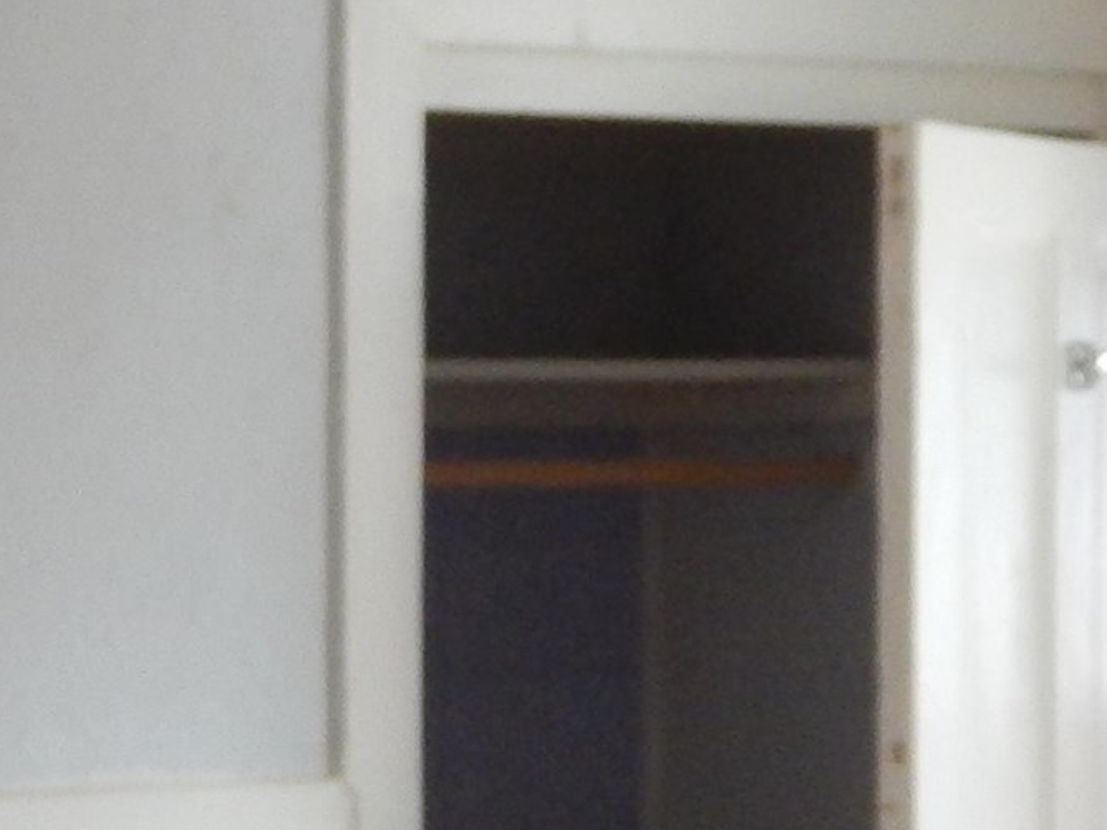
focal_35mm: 115
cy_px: 746
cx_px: -275
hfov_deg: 16.3
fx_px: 3678
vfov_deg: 12.8
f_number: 3.4
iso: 400
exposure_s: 1/100
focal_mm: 4.5
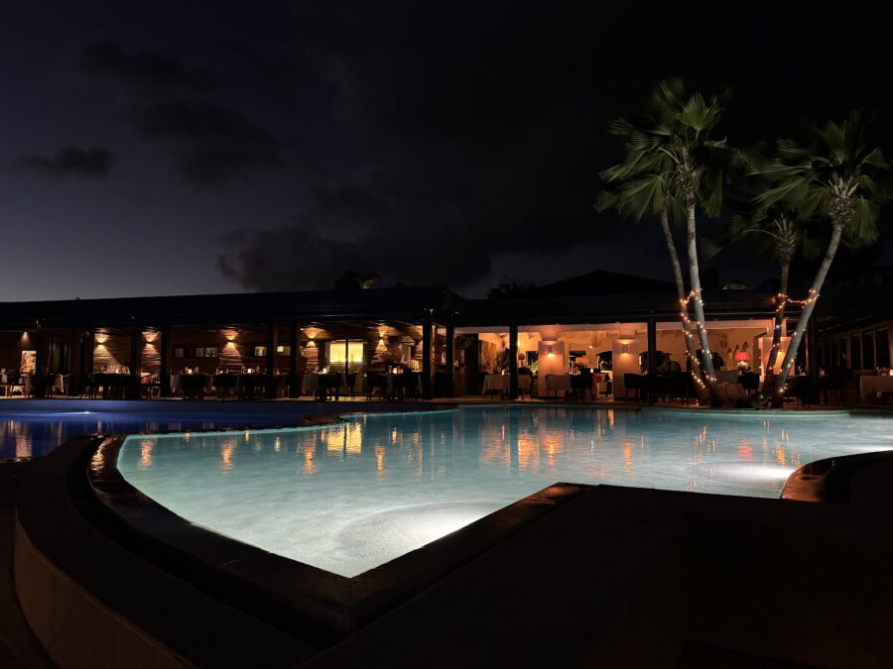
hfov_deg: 71.6
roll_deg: -0.6
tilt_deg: +4.1
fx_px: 619
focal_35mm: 24
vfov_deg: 56.8
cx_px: 446
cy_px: 334
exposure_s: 1/33
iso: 640
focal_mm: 6.86
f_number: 1.78
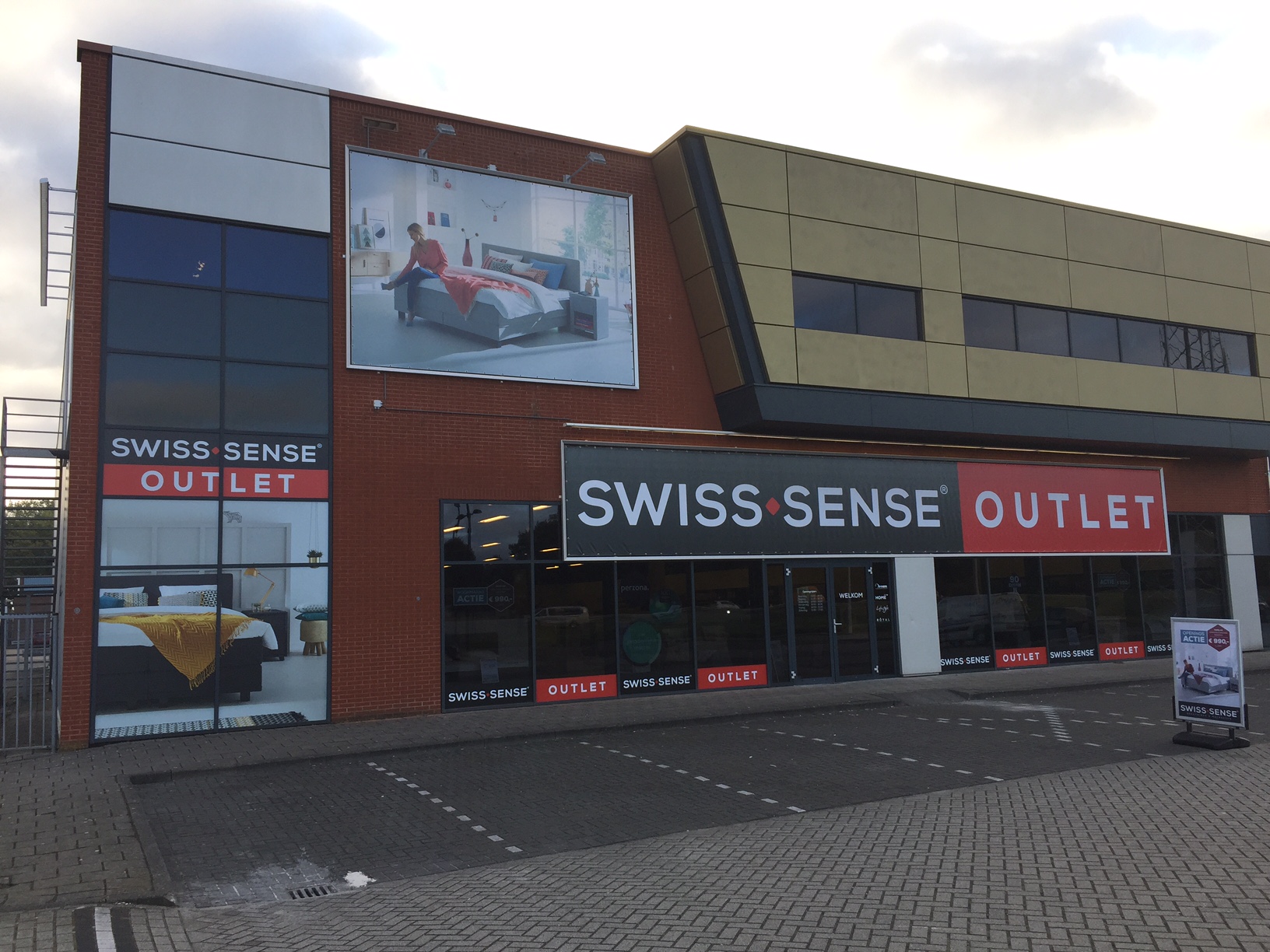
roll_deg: +2.4
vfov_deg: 48.2
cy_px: 476
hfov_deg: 61.7
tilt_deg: +5.9
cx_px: 635
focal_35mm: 29
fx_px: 1064
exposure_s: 1/507
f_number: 2.2
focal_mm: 4.15
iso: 32
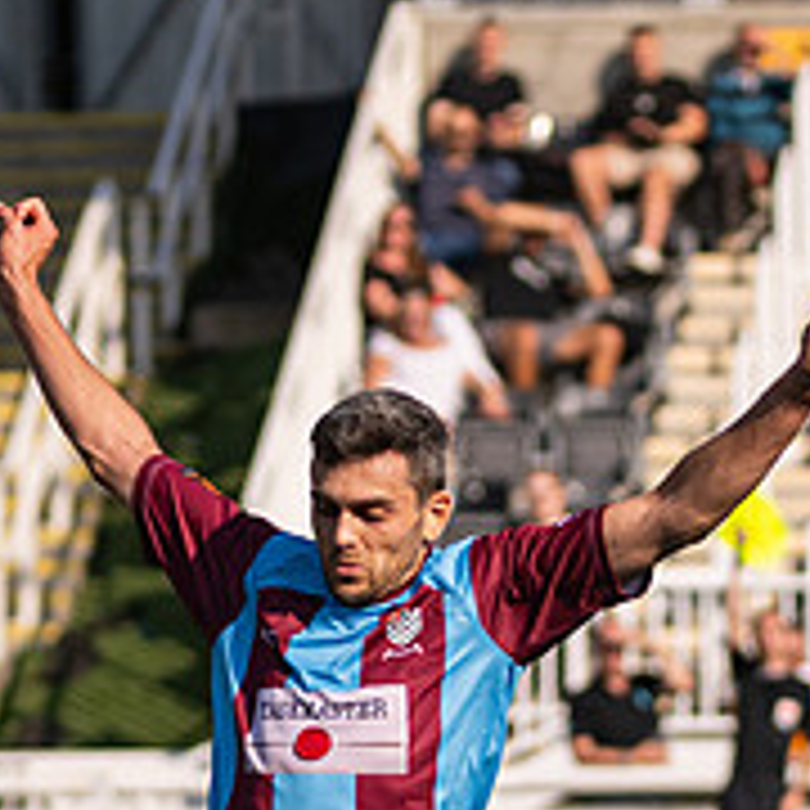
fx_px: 15831
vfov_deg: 2.9
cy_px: 852
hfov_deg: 2.9
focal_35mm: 598
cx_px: 679
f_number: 2.8
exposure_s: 1/5000
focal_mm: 135
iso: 200
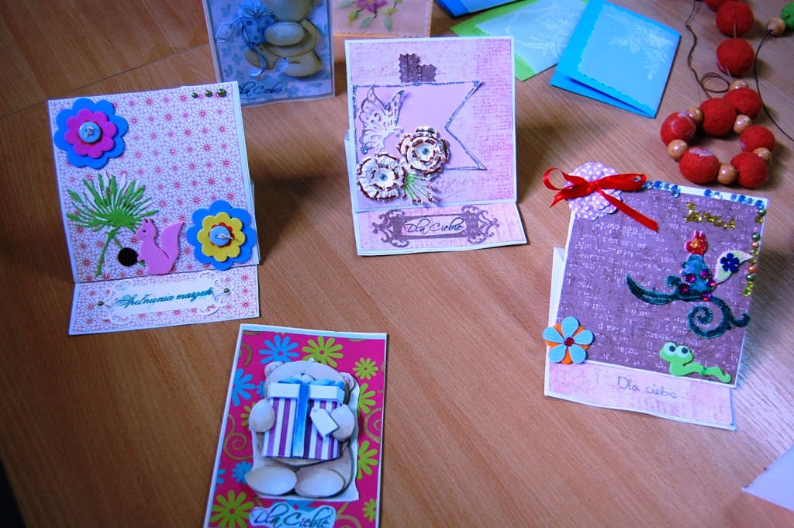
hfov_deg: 57.3
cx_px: 397
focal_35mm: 33
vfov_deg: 39.9
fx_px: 727
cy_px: 264
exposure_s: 1/60
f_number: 3.8
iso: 500
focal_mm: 22
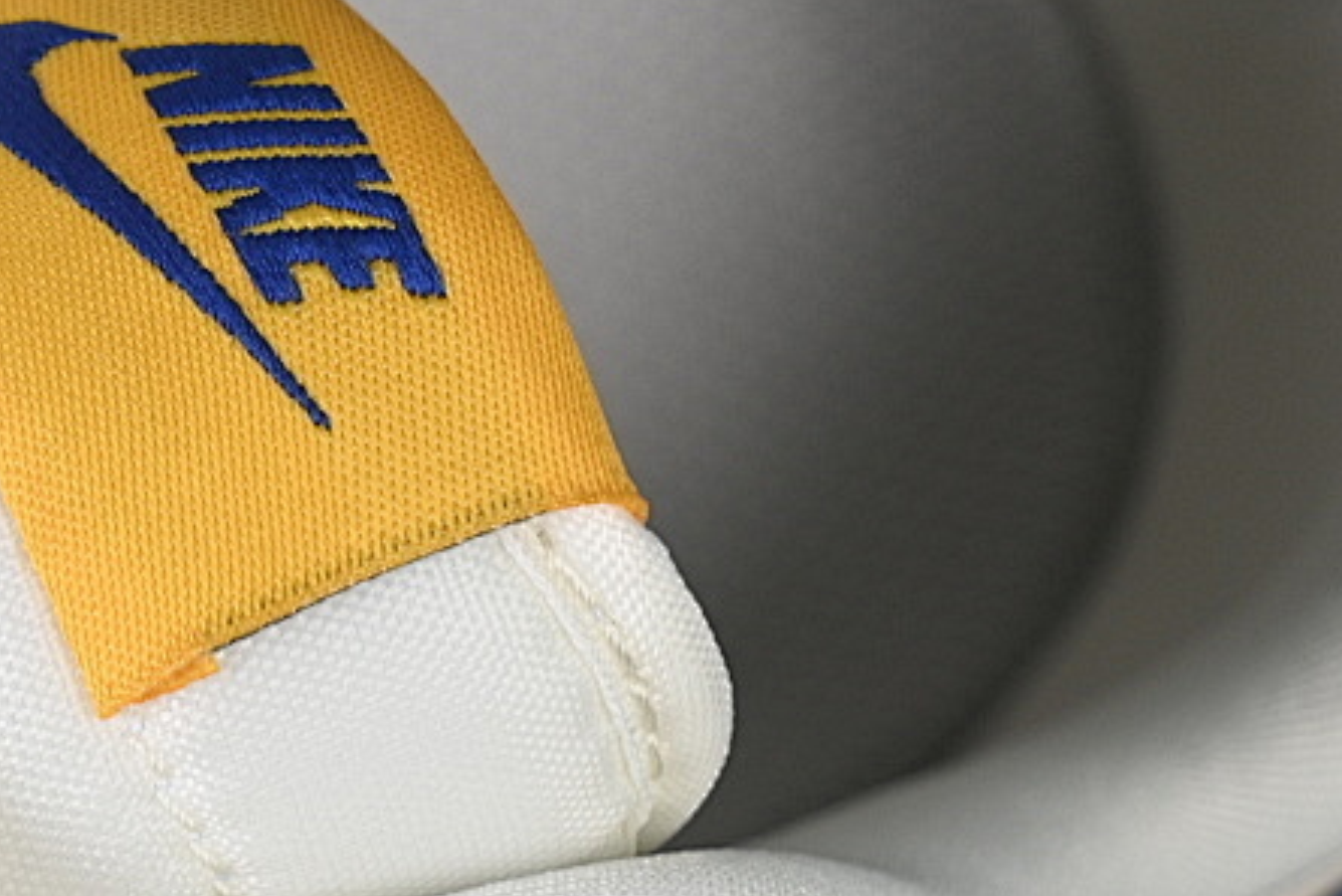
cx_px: -157
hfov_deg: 11.1
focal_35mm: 182
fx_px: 6786
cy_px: 374
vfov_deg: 7.6
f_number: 7.1
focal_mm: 50
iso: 160
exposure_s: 1/80
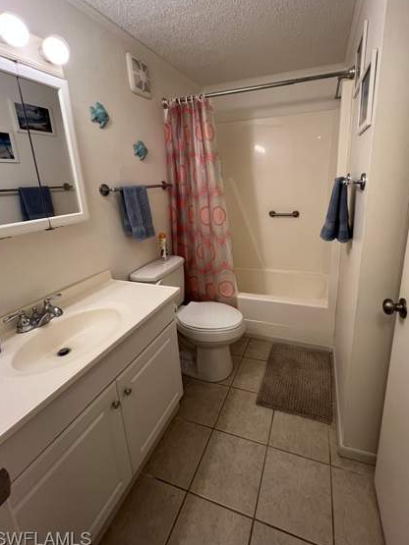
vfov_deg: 97.8
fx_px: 236
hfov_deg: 81.5
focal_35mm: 15
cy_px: 243
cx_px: 226
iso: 160
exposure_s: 1/120
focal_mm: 1.57
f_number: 1.8
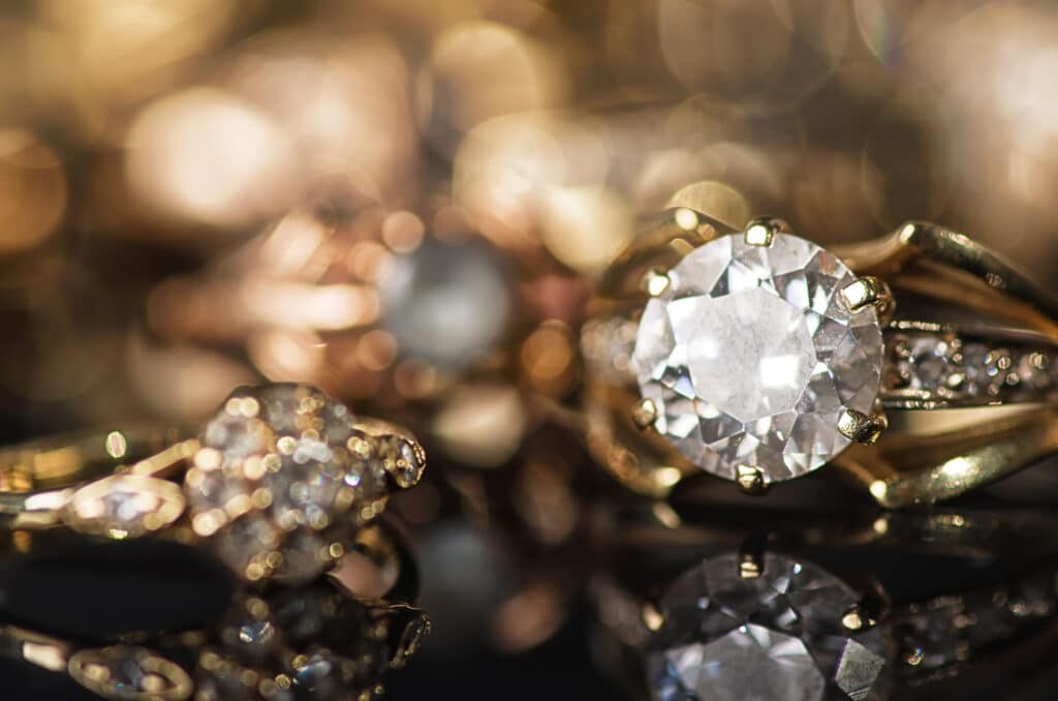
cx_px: 529
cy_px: 350
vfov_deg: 9.1
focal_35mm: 150
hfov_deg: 13.7
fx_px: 4399
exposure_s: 1/125
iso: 80
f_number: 4.5
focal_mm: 100
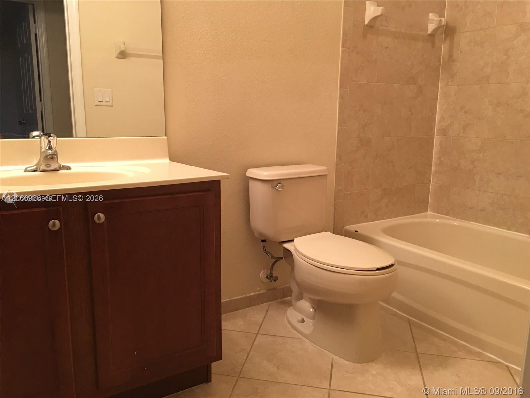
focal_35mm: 29
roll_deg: -1.2
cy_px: 199
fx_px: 444
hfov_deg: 61.7
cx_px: 265
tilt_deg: -10.1
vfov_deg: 48.2
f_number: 2.2
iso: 80
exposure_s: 1/15
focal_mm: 4.15
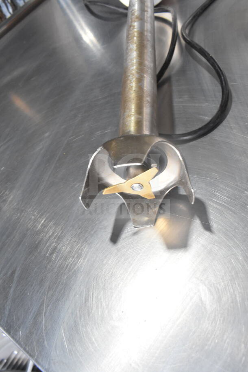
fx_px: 279
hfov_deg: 48.0
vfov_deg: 67.4
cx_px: 124
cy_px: 186
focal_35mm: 27
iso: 1600
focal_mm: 18
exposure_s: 1/250
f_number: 8
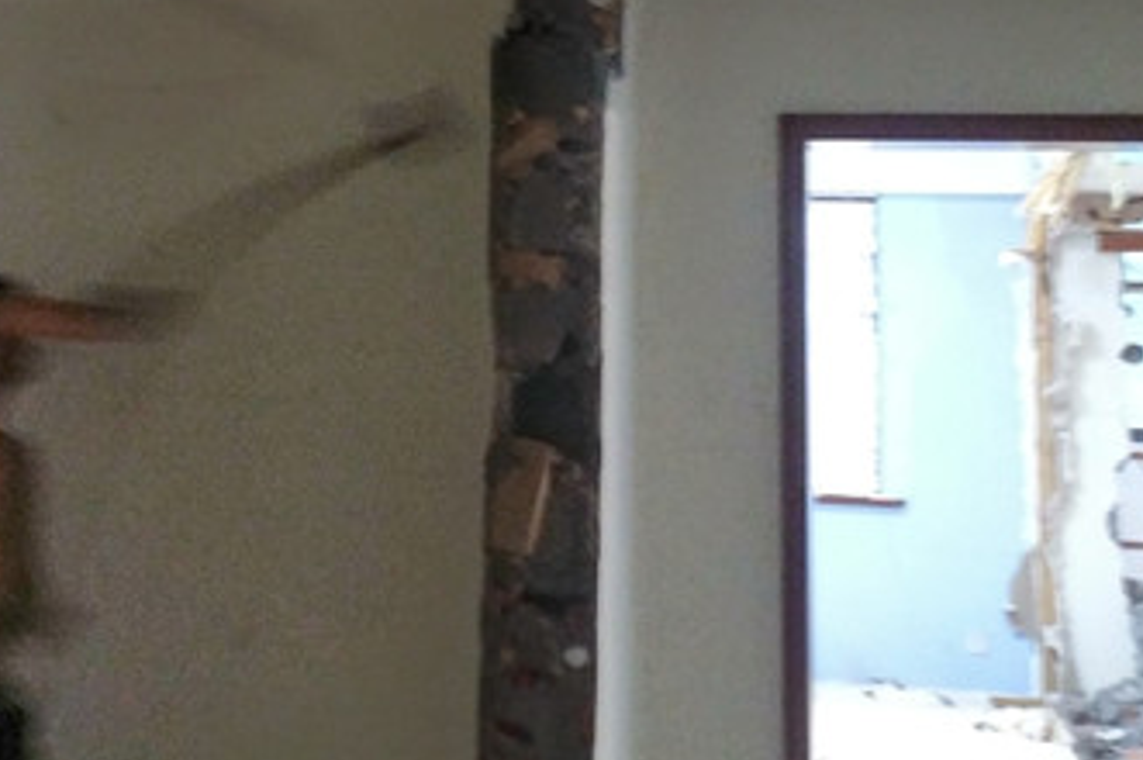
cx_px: 518
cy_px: 19
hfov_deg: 32.4
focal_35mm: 62
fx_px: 1967
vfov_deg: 21.2
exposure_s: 1/12
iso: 816
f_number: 2.2
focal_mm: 4.73
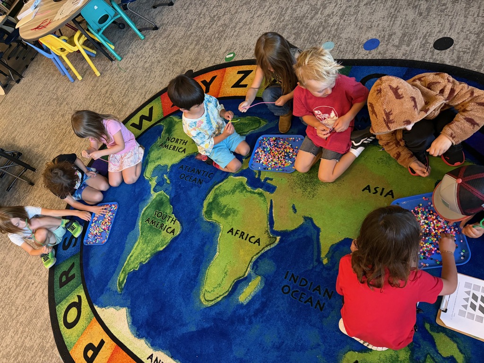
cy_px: 182
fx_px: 336
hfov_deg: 71.6
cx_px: 242
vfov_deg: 56.8
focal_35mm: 24
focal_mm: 6.76
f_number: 1.78
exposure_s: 1/60
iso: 500
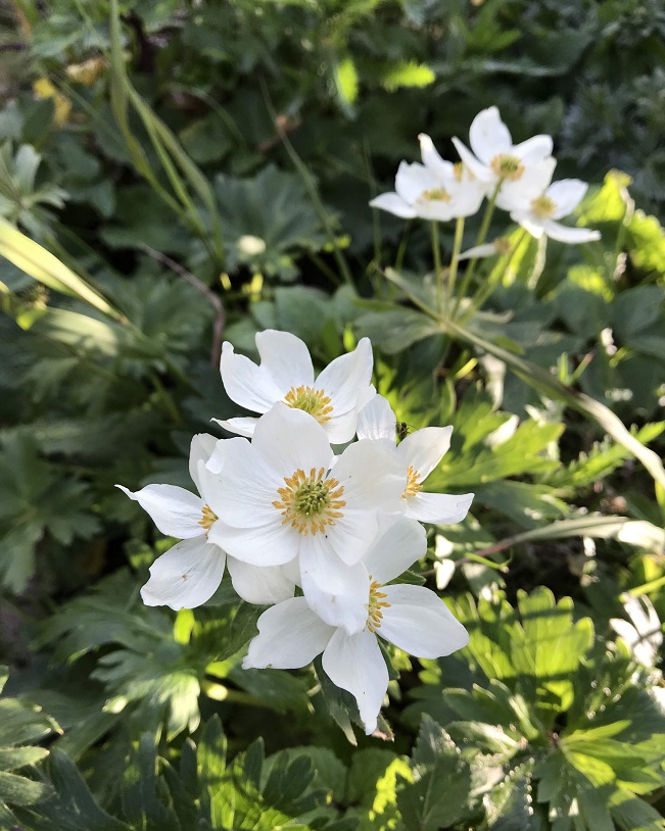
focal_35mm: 30
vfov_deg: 58.8
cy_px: 431
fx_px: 738
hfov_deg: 48.5
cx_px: 329
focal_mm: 3.99
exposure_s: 1/389
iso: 20
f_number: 1.8
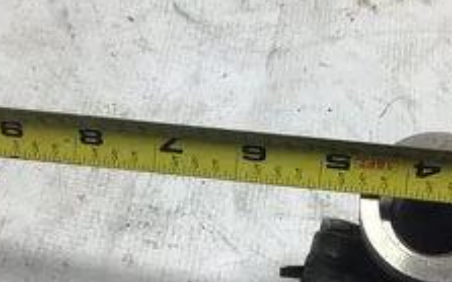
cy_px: 164
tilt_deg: -59.7
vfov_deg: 21.9
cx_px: 251
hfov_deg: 34.5
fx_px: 726
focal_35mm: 59
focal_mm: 3.3
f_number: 2.4
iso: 25
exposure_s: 1/144
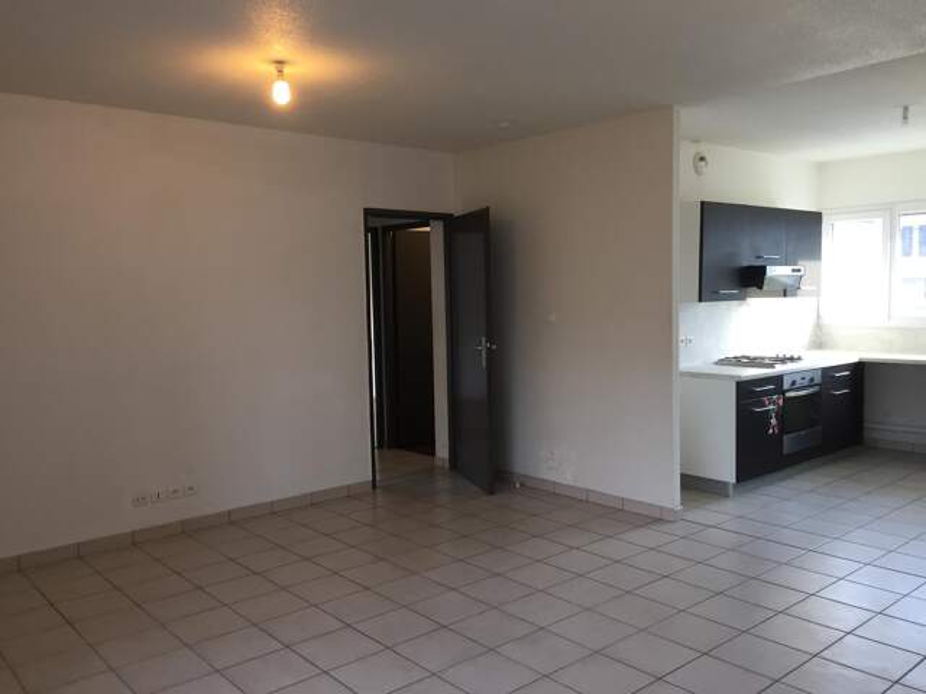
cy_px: 347
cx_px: 463
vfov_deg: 48.2
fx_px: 776
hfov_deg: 61.7
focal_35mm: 29
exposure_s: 1/33
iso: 40
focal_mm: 4.15
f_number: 2.2
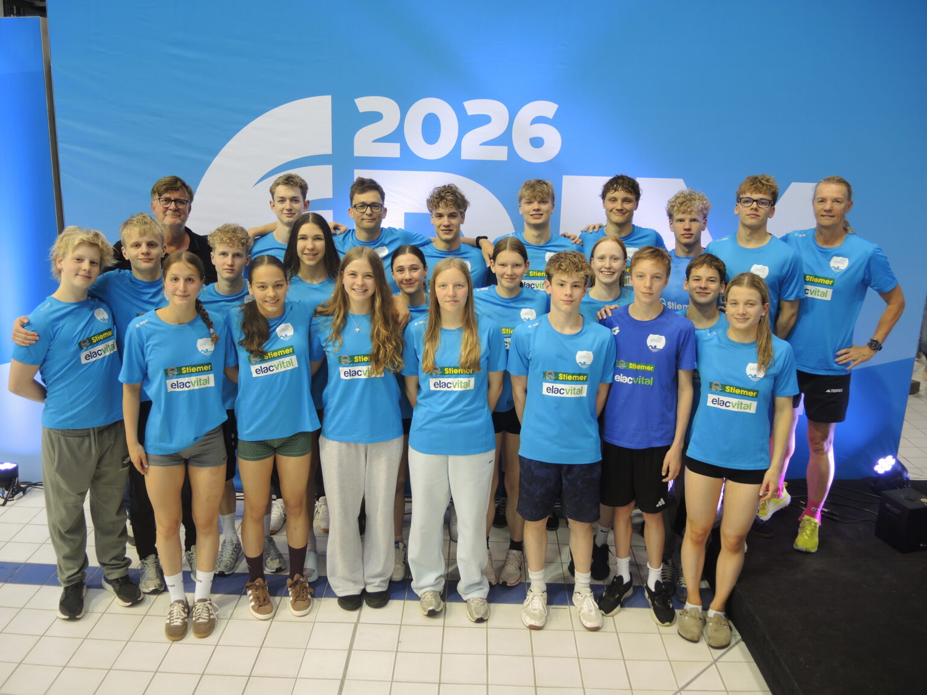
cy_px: 348
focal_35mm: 30
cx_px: 464
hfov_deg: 60.0
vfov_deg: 46.8
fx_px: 803
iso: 80
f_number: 2
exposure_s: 1/50
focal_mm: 6.5
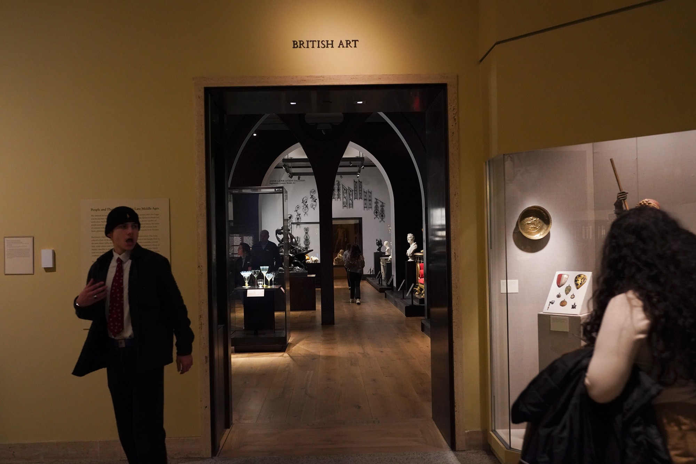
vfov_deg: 42.3
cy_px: 232
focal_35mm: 31
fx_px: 599
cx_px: 348
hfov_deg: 60.3
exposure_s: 1/100
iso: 4000
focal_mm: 31
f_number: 3.5
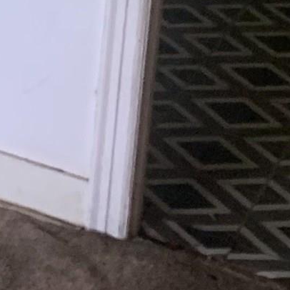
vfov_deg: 8.9
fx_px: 1649
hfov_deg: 8.8
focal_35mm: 174
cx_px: -484
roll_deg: -0.7
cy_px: -437
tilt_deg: -4.4
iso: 125
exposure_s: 1/60
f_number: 1.8
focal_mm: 4.25
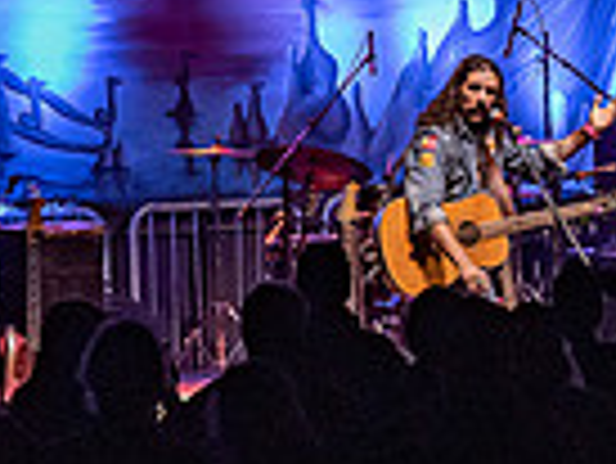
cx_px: 1216
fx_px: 6982
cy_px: 390
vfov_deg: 3.8
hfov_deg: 5.0
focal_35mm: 392
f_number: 5.6
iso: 4000
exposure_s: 1/160
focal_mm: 85
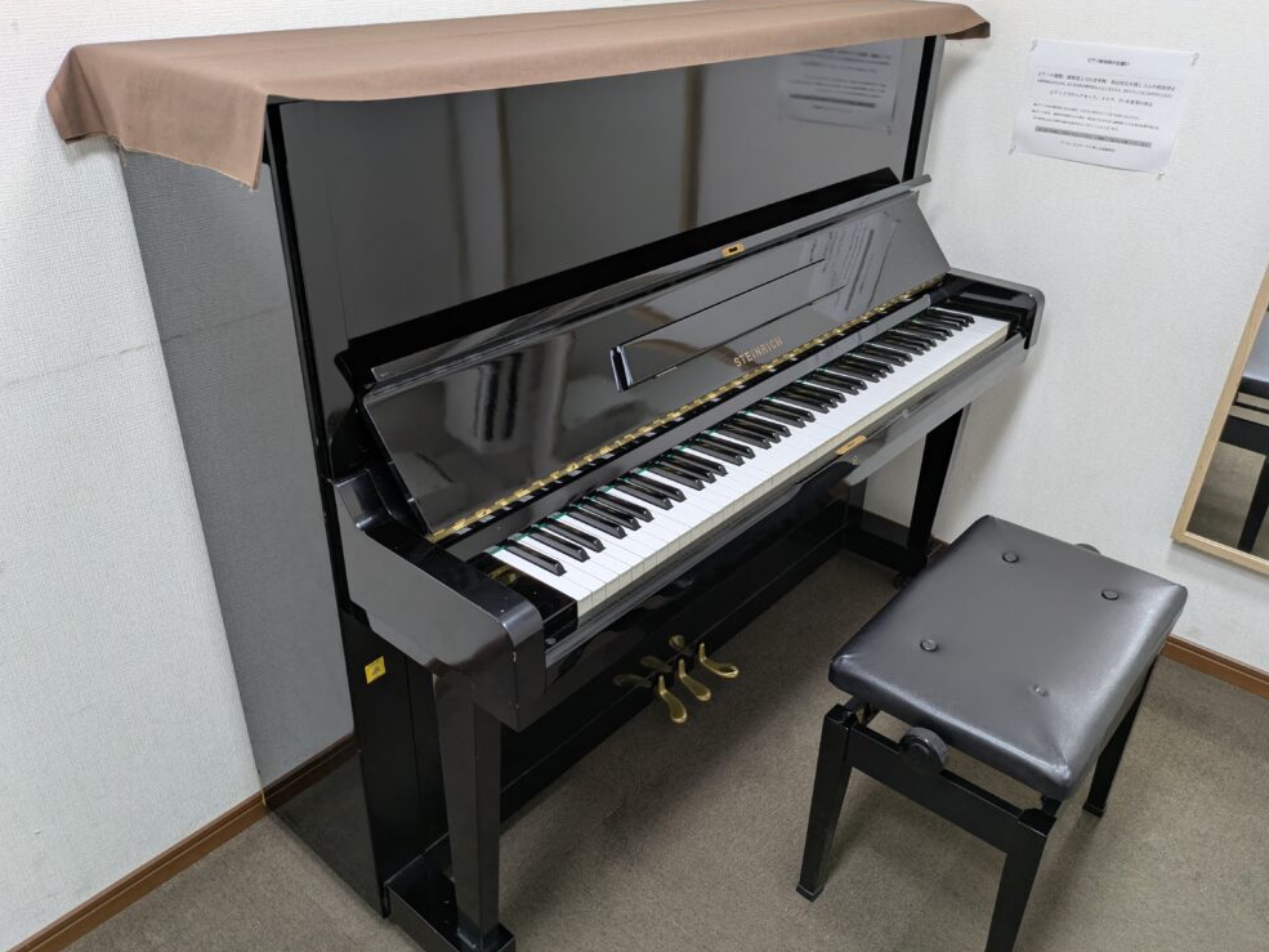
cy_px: 468
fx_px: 953
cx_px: 622
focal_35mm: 26
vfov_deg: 53.1
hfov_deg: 67.3
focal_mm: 5.43
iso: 160
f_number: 1.89
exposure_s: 1/120
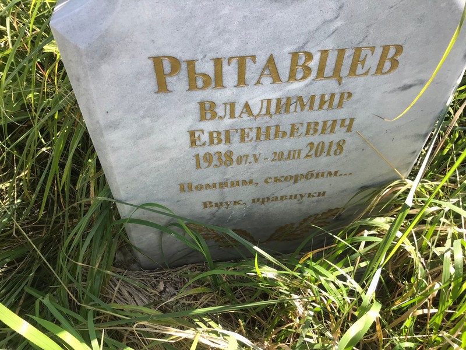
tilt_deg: -52.0
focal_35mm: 28
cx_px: 233
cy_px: 175
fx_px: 377
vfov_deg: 49.7
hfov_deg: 63.4
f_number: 1.8
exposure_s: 1/331
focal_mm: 3.99
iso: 20
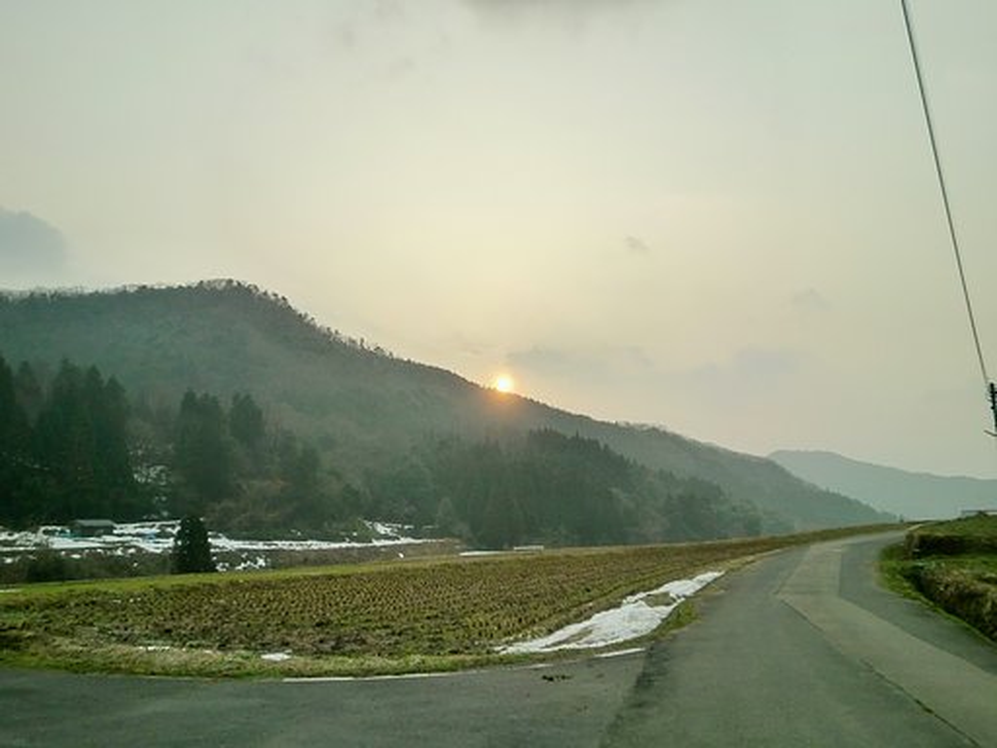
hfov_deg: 54.0
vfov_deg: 41.8
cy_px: 374
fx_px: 979
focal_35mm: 34
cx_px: 498
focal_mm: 5.58
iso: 64
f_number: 2.8
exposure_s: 1/800
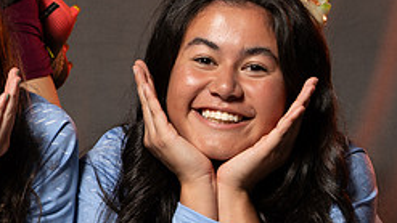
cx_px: -53
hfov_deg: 7.4
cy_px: 176
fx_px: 3043
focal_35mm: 289
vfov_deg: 4.2
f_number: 10
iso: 80
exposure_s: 1/200
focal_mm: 70
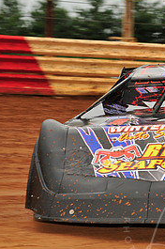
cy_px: 139
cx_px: 179
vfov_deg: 9.0
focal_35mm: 230
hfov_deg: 5.9
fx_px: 1585
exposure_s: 1/320
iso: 640
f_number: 8
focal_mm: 105
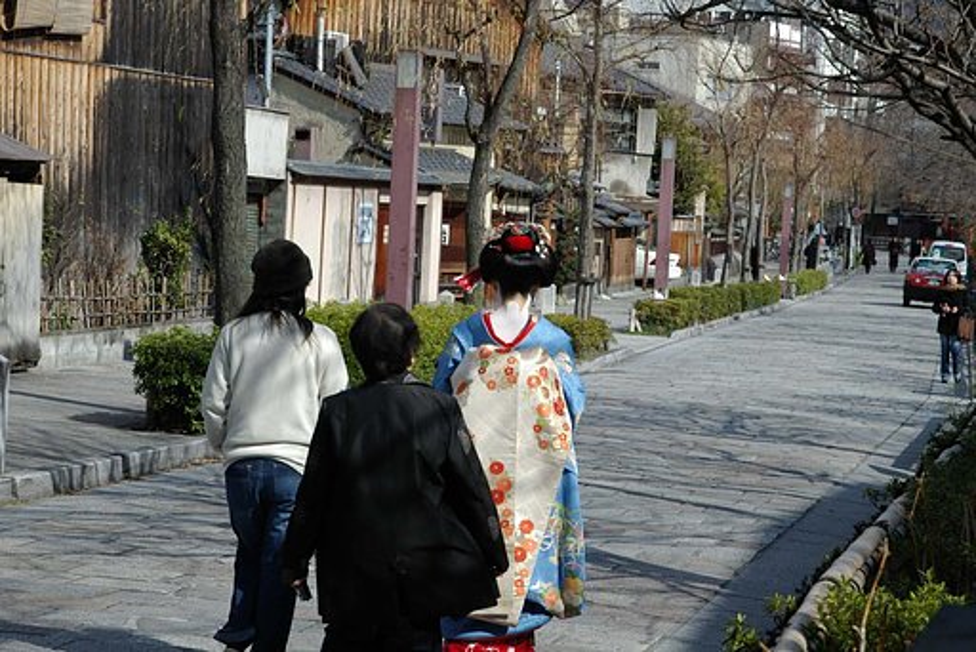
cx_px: 488
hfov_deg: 21.6
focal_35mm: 94
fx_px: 2563
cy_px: 326
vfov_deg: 14.5
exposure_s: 1/350
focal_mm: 63
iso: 200
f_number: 8
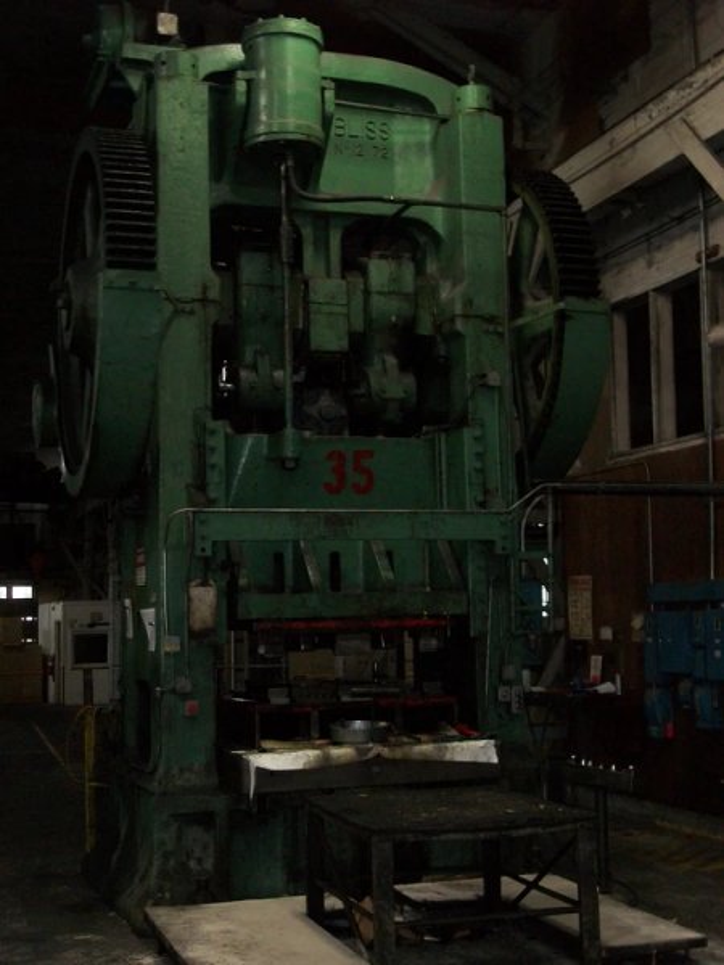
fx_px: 1394
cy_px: 482
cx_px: 362
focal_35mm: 50
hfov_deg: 29.1
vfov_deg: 38.2
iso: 240
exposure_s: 1/40
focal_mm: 8.8
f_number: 3.6
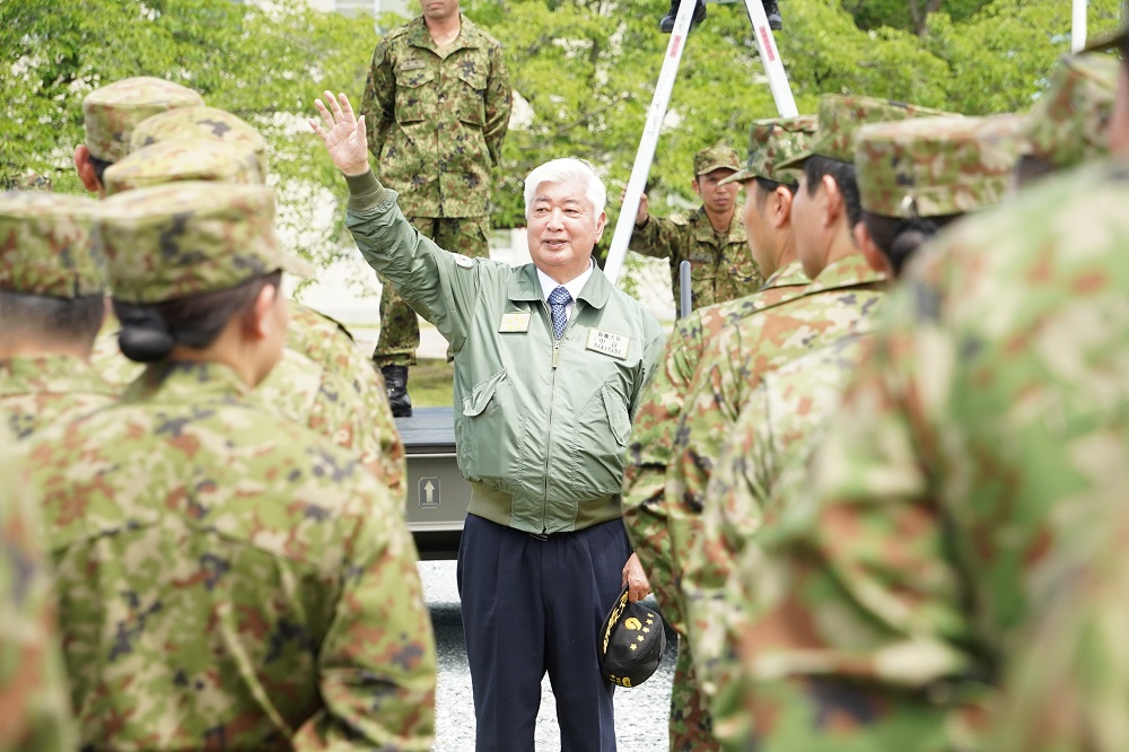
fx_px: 4828
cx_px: 564
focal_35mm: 154
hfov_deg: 13.3
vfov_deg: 8.9
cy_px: 376
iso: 800
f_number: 7.1
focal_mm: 103
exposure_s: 1/800
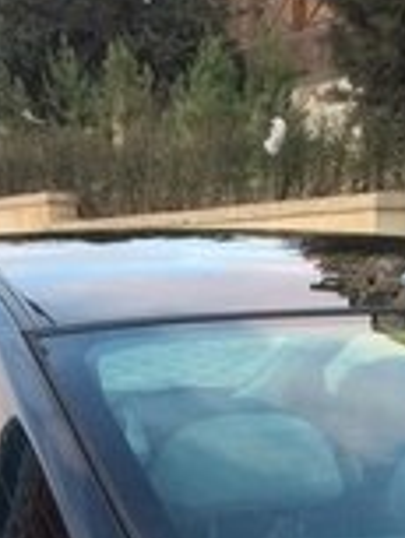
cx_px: 204
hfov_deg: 15.7
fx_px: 1464
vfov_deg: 19.2
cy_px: 707
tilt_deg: -16.6
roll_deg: -2.0
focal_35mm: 94
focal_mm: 4.15
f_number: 2.2
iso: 64
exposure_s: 1/33
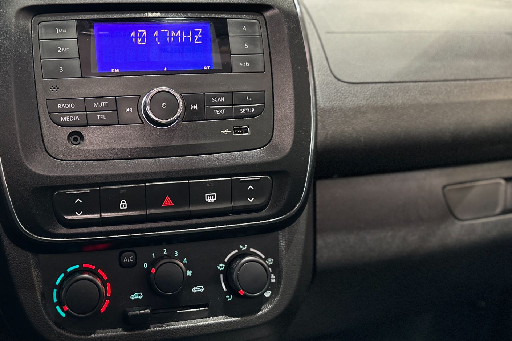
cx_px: 166
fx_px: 484
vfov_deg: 38.8
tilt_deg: -14.7
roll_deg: -0.1
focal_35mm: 34
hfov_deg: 54.5
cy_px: 148
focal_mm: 6.86
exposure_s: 1/43
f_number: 1.78
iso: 1000
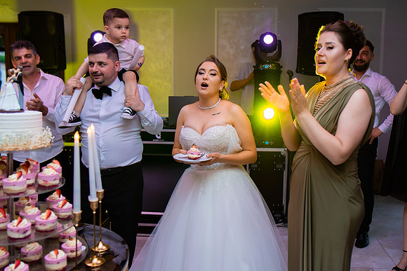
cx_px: 219
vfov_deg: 35.4
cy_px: 125
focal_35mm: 38
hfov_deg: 51.1
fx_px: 425
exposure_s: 1/200
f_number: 3.2
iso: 1250
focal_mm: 35
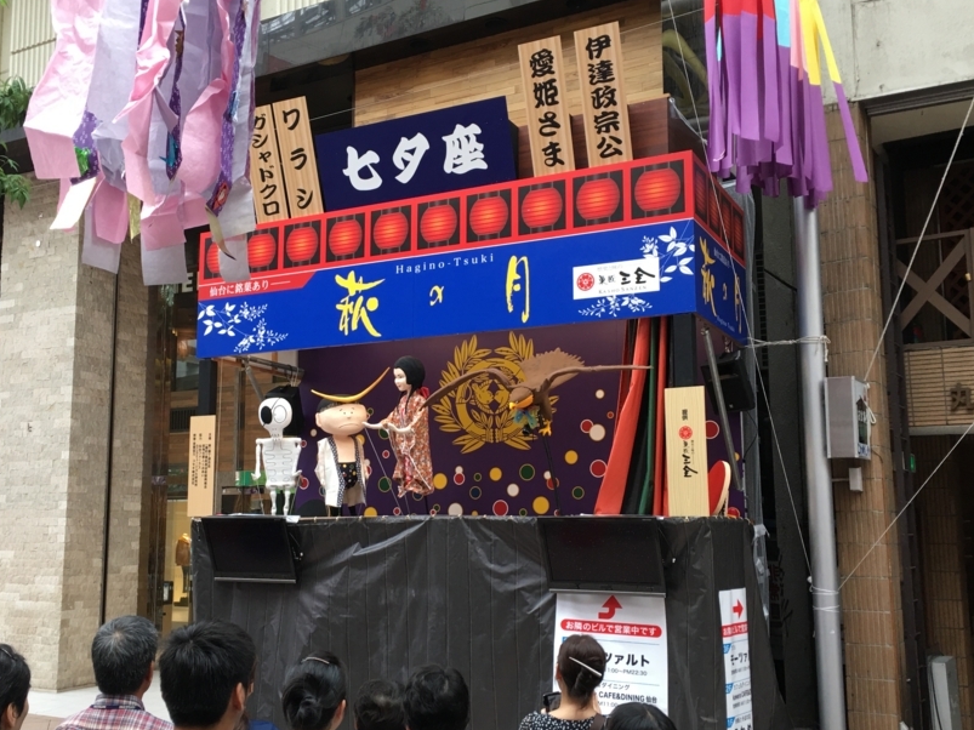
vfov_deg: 38.6
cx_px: 409
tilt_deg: +7.6
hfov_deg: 49.9
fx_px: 1041
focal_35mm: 37
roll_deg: -0.3
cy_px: 404
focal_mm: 4.15
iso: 25
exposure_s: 1/40
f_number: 2.2
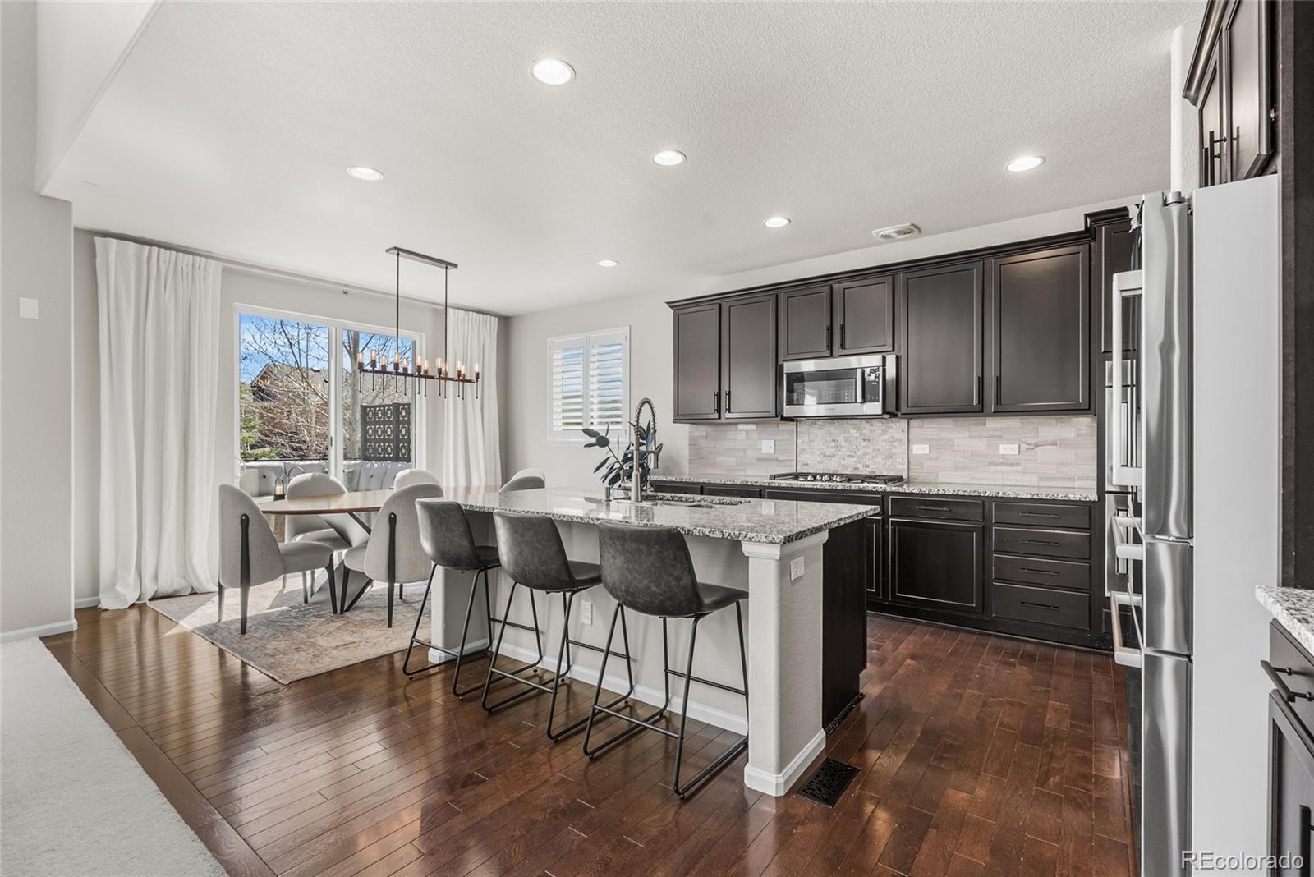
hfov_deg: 96.7
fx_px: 584
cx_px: 657
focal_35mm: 16
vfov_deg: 73.8
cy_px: 438
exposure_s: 1/2
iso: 200
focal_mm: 16
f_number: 8
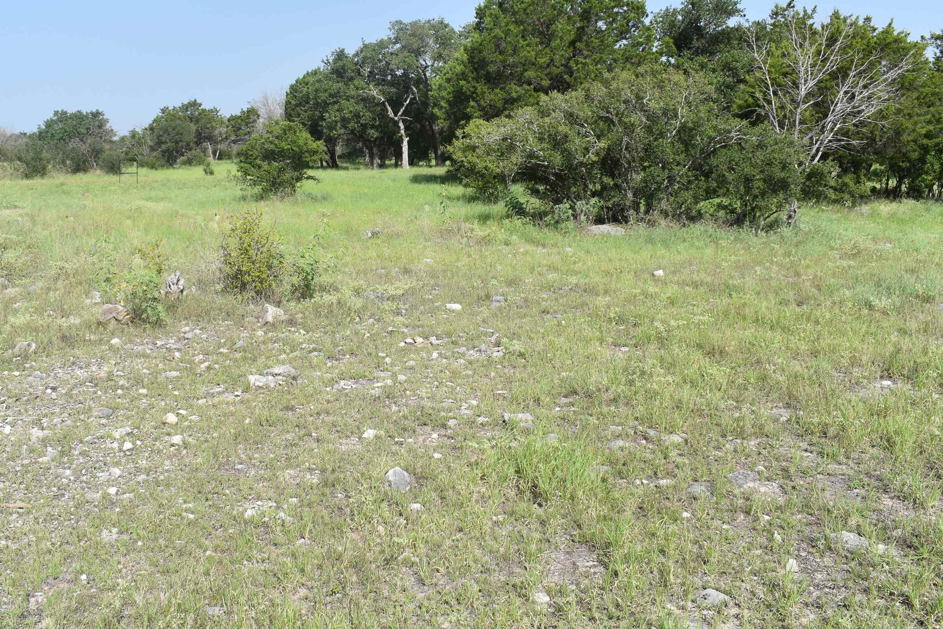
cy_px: 243
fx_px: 943
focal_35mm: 36
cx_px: 417
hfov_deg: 53.0
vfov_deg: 36.7
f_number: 9.5
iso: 200
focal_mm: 18
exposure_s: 1/350
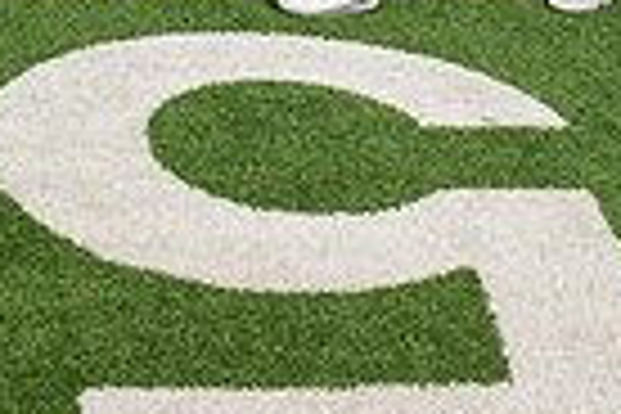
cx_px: -98
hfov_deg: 19.0
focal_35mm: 102
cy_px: -340
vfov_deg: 12.3
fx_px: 1759
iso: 160
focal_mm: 24
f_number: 8
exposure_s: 1/200
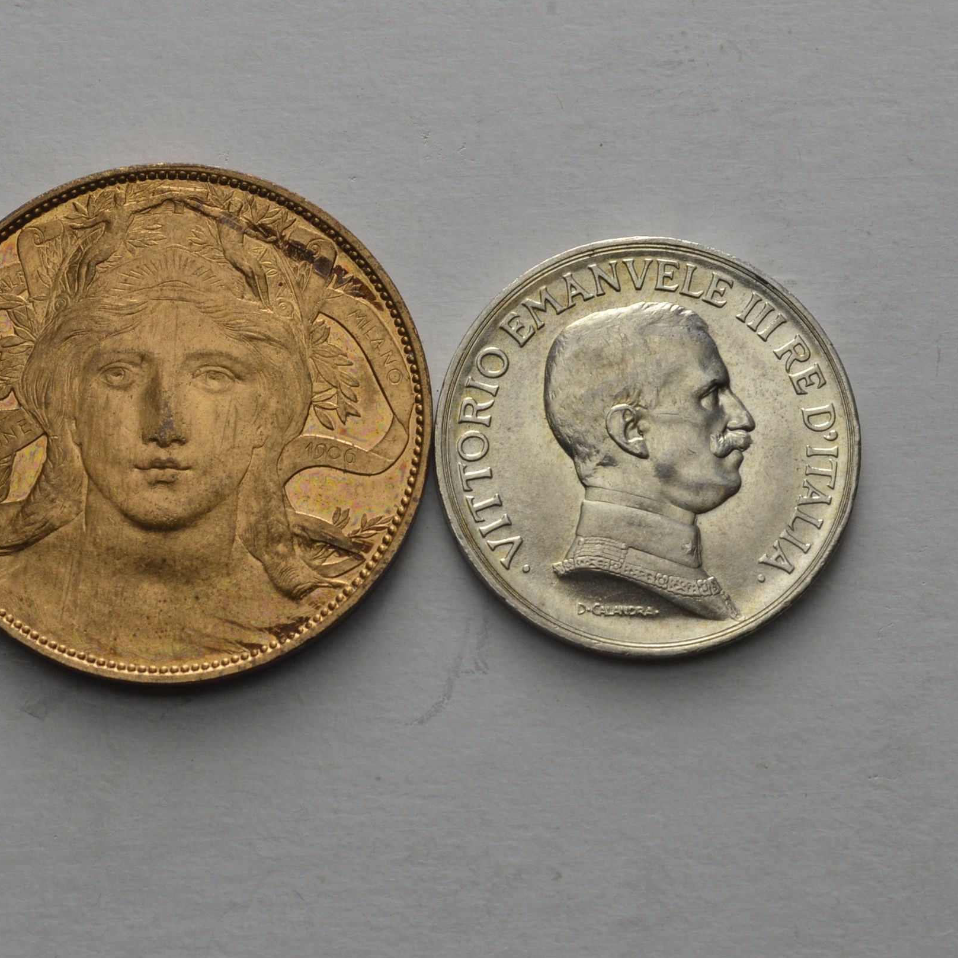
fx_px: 3339
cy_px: 476
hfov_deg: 16.3
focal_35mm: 107
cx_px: 395
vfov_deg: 16.3
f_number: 14
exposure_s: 1/250
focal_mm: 55
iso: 400
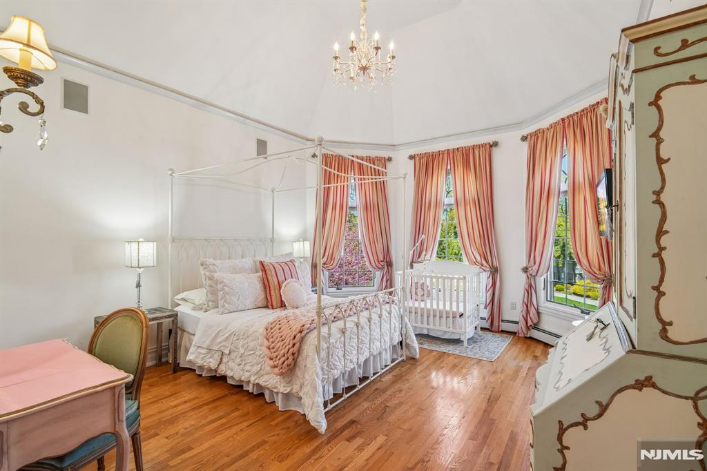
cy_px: 236
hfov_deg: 96.8
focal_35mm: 16
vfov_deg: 73.7
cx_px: 354
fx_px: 314
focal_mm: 16
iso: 400
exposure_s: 1/15
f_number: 8
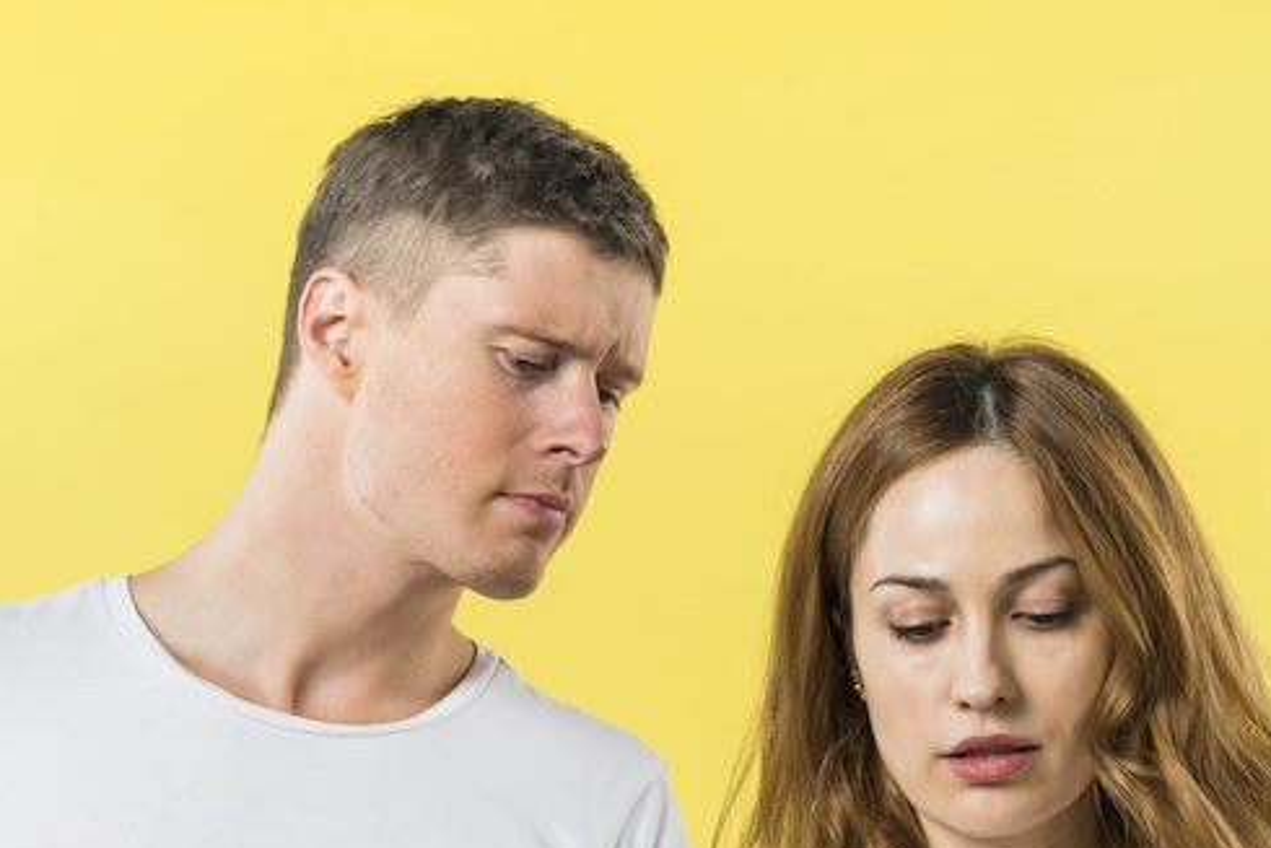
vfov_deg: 6.6
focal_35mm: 208
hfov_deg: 9.9
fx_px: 7345
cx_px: 721
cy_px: 1031
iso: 160
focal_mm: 85
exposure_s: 1/160
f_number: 7.1
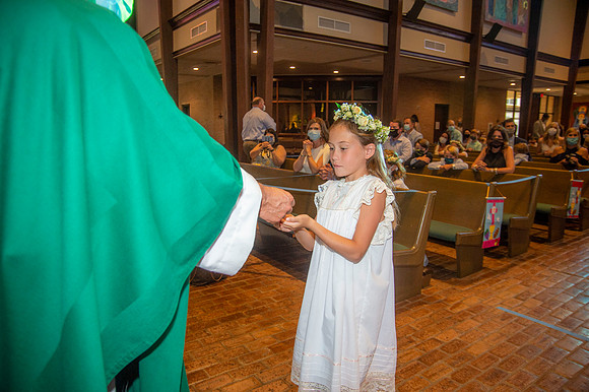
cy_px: 196
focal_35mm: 24
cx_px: 294
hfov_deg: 73.8
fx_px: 392
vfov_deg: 53.1
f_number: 5
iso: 1600
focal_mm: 24
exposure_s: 1/200
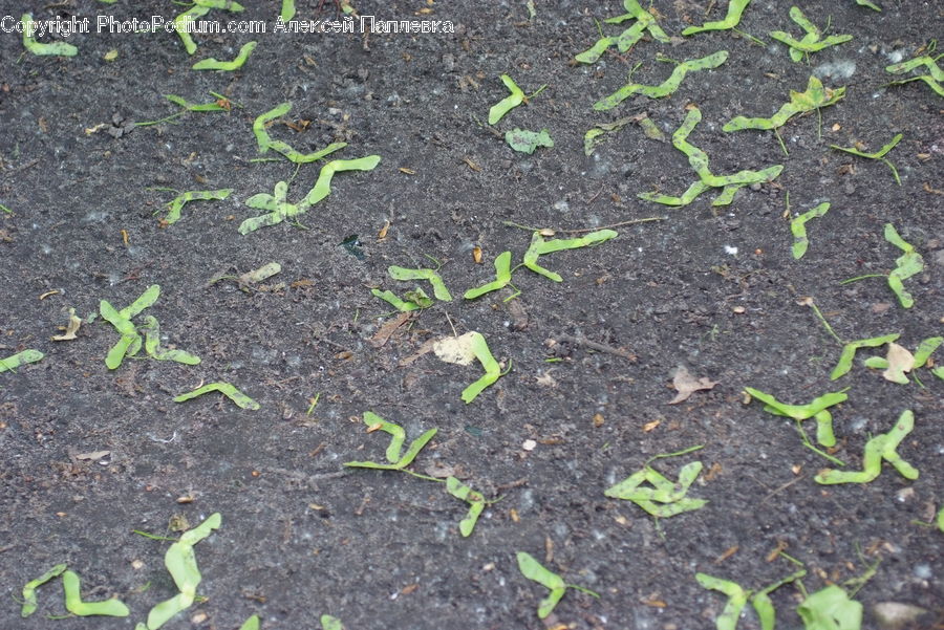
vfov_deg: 13.1
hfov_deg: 19.4
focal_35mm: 105
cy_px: 315
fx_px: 2755
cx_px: 472
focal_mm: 70
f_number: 3.5
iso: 800
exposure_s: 1/20
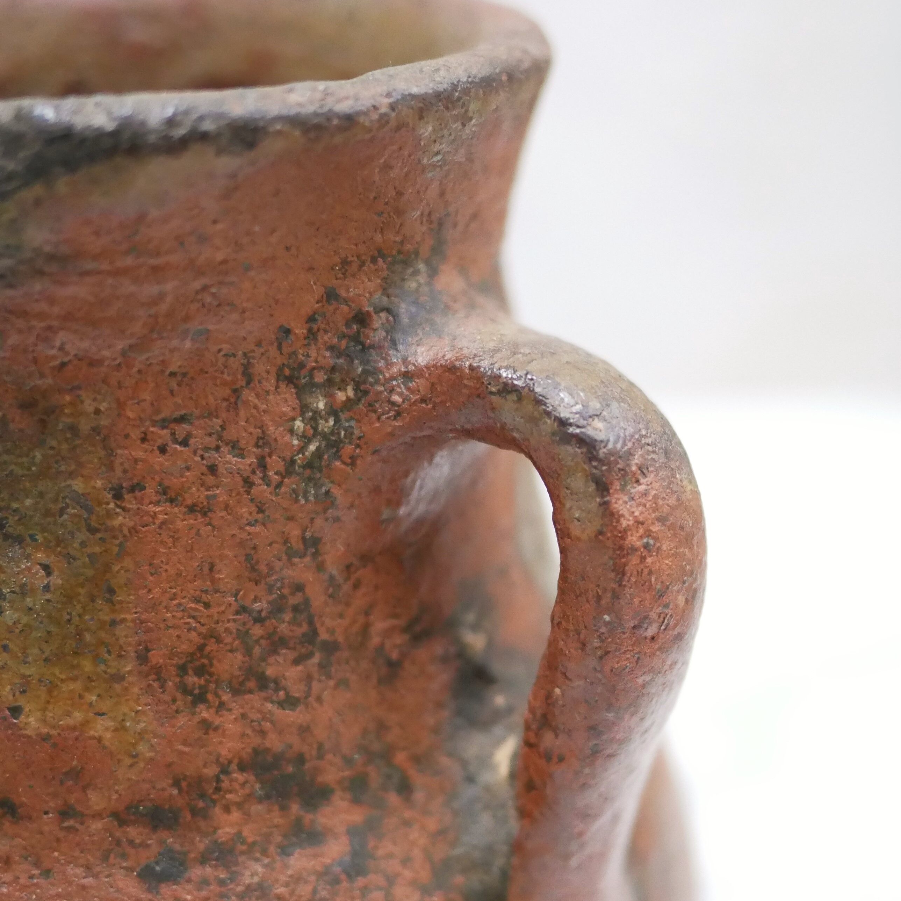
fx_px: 1855
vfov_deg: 27.3
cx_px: 562
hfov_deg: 27.2
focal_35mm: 63
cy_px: 496
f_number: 1.7
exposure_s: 1/60
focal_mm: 20
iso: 2500
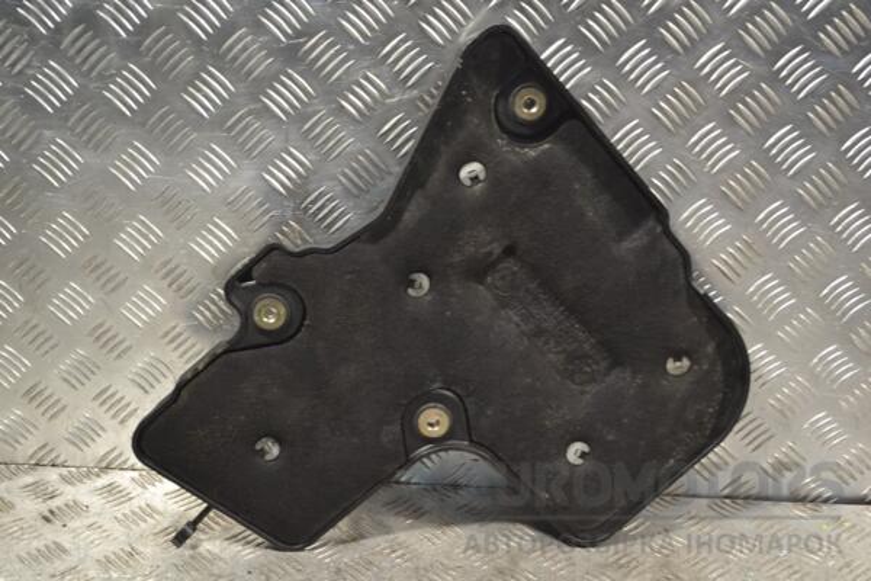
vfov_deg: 22.6
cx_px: 436
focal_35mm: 60
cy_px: 290
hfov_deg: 33.4
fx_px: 1452
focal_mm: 40
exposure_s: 1/60
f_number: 5.3
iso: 640
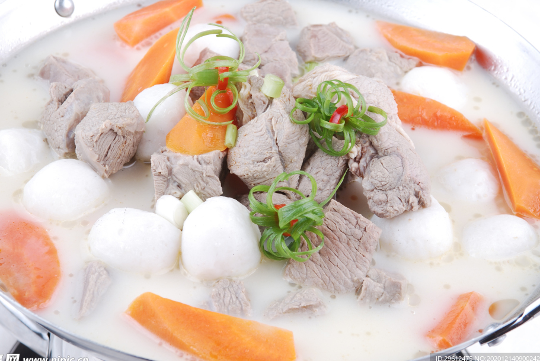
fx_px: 1772
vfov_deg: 11.6
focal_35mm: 118
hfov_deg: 17.3
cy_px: 168
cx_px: 267
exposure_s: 1/125
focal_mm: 70
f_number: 14
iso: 100
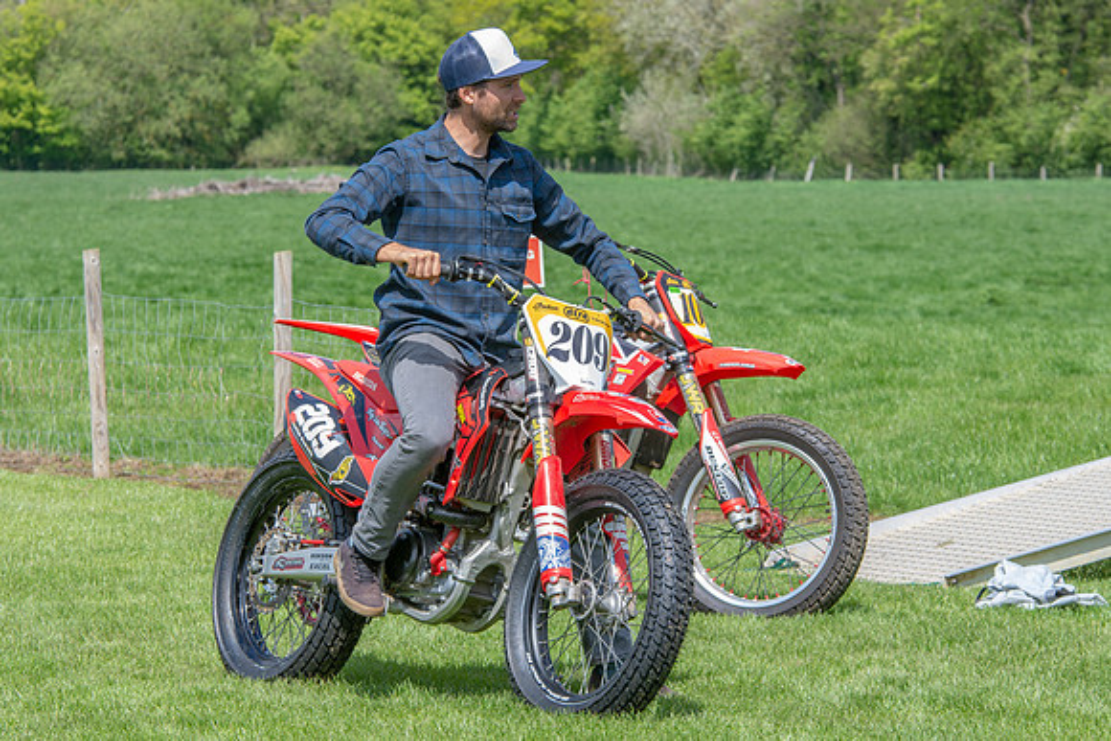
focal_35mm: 209
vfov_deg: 6.6
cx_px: 543
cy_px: 346
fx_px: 6442
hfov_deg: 9.9
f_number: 8
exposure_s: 1/160
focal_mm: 122
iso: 200
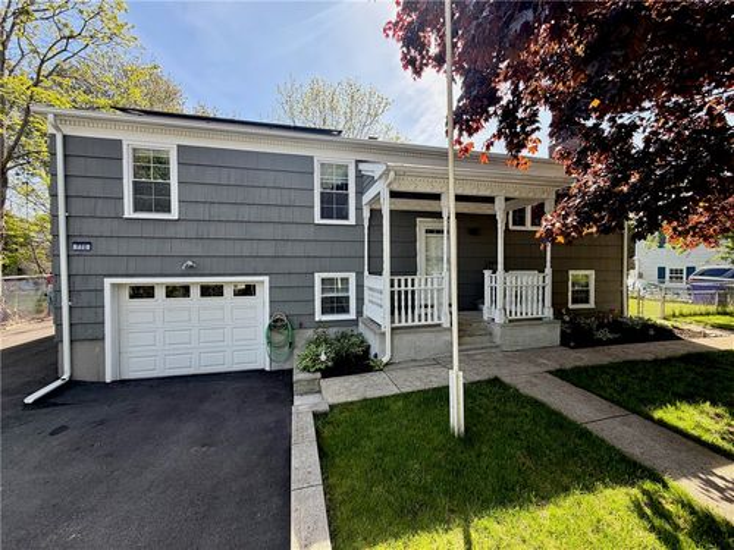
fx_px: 297
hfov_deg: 102.1
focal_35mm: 14
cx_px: 367
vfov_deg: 85.7
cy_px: 275
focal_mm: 2.22
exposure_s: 1/290
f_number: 2.2
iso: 50
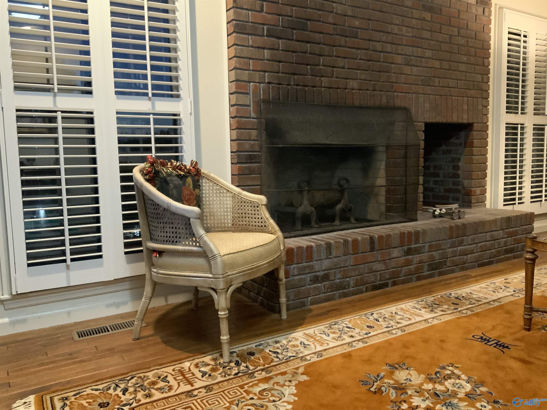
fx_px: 458
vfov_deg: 48.2
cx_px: 274
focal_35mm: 29
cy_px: 205
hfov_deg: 61.7
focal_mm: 3
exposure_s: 1/30
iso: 320
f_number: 1.8
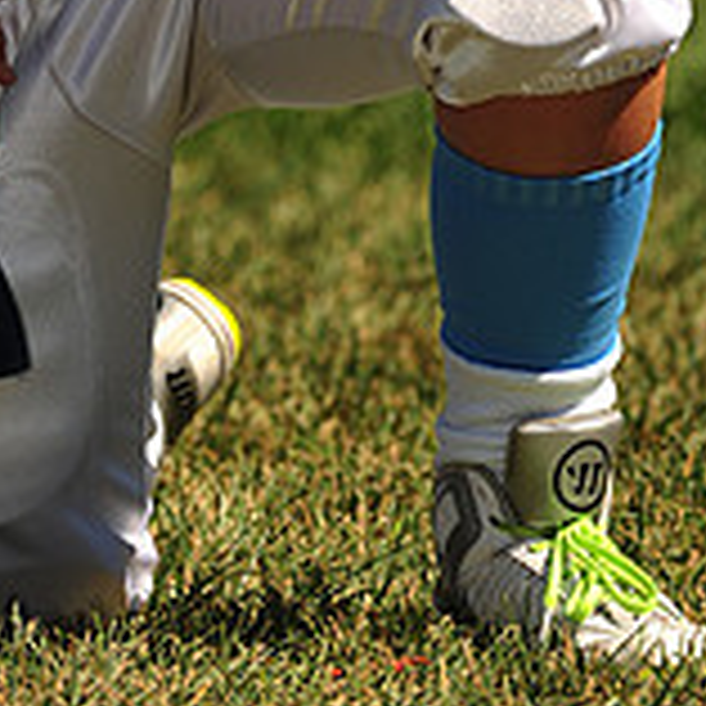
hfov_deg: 3.2
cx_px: 238
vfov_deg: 3.2
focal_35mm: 549
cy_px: -382
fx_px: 12668
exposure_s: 1/1000
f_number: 5
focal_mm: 175
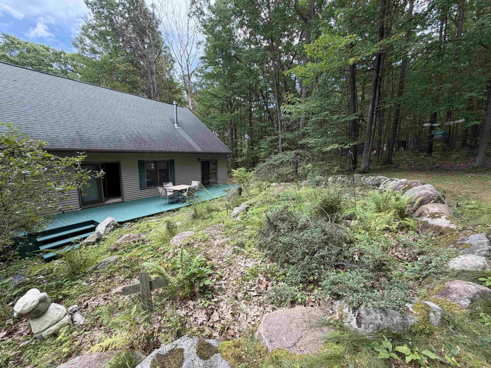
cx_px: 246
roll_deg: -0.5
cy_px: 184
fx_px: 199
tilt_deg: -8.5
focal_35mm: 14
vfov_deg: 85.7
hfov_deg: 102.1
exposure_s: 1/203
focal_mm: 2.22
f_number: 2.2
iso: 64
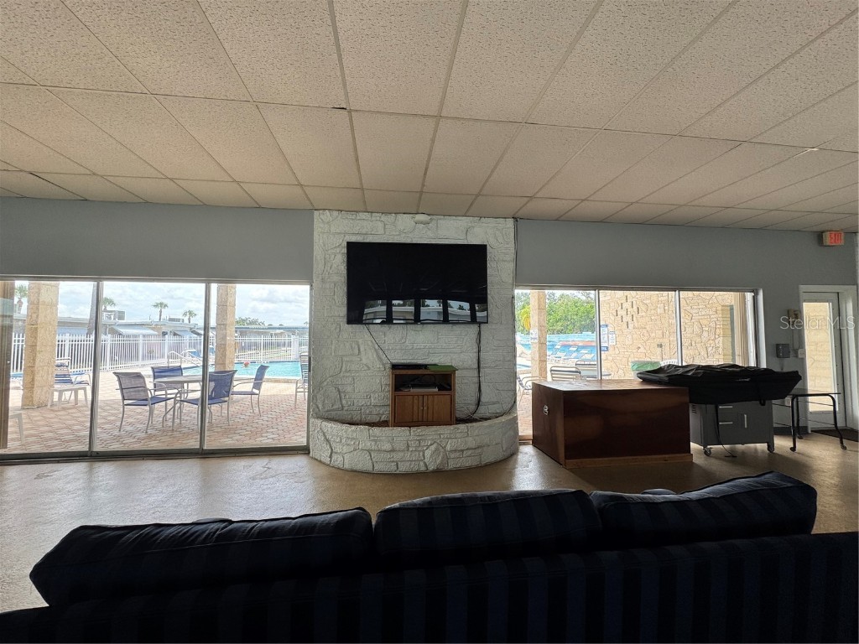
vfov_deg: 85.7
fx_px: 347
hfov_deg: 102.1
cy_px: 322
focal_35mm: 14
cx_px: 430
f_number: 2.2
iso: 40
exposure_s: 1/197
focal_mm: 2.22
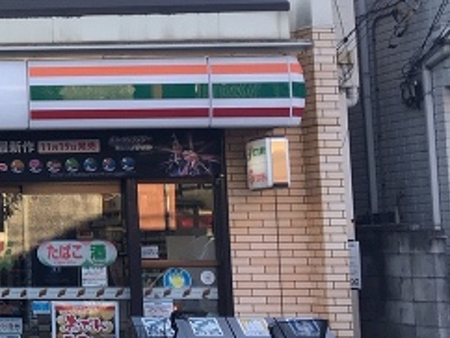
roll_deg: +0.3
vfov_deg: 13.0
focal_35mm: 114
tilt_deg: +8.1
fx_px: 1483
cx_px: -338
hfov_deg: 15.1
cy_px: 80
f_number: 2.2
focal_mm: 4.15
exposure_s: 1/120
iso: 25
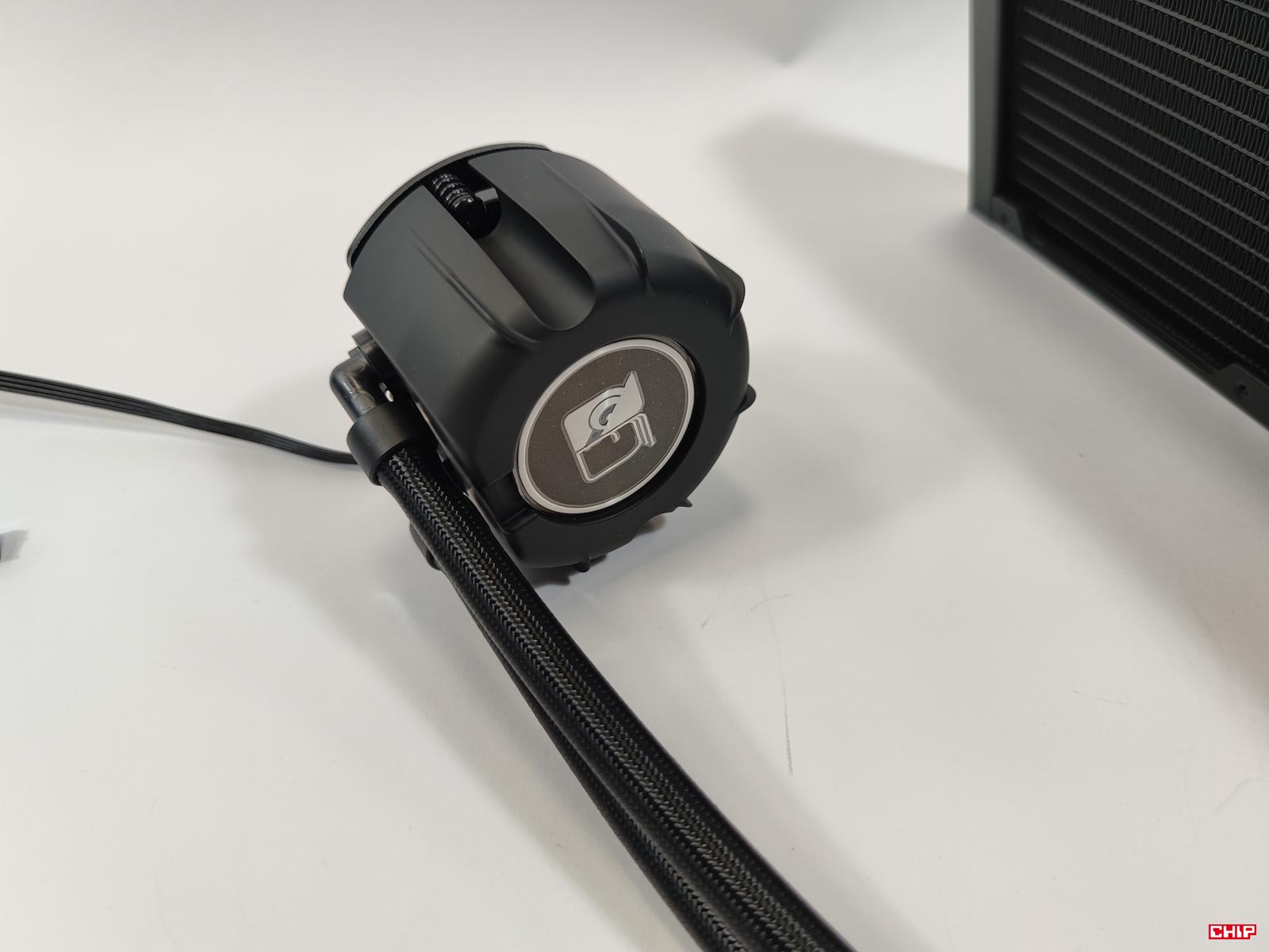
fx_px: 916
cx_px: 634
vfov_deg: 54.9
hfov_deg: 69.4
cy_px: 476
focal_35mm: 25
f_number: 1.85
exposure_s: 1/100
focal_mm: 6.78
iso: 108
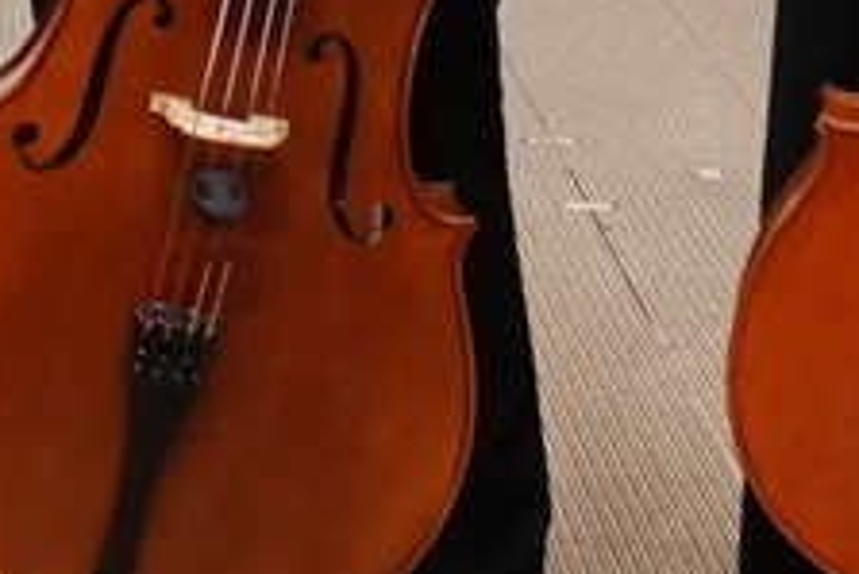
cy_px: -509
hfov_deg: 12.0
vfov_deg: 7.8
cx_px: 135
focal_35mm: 170
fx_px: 4052
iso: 2500
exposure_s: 1/200
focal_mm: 21
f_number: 5.6
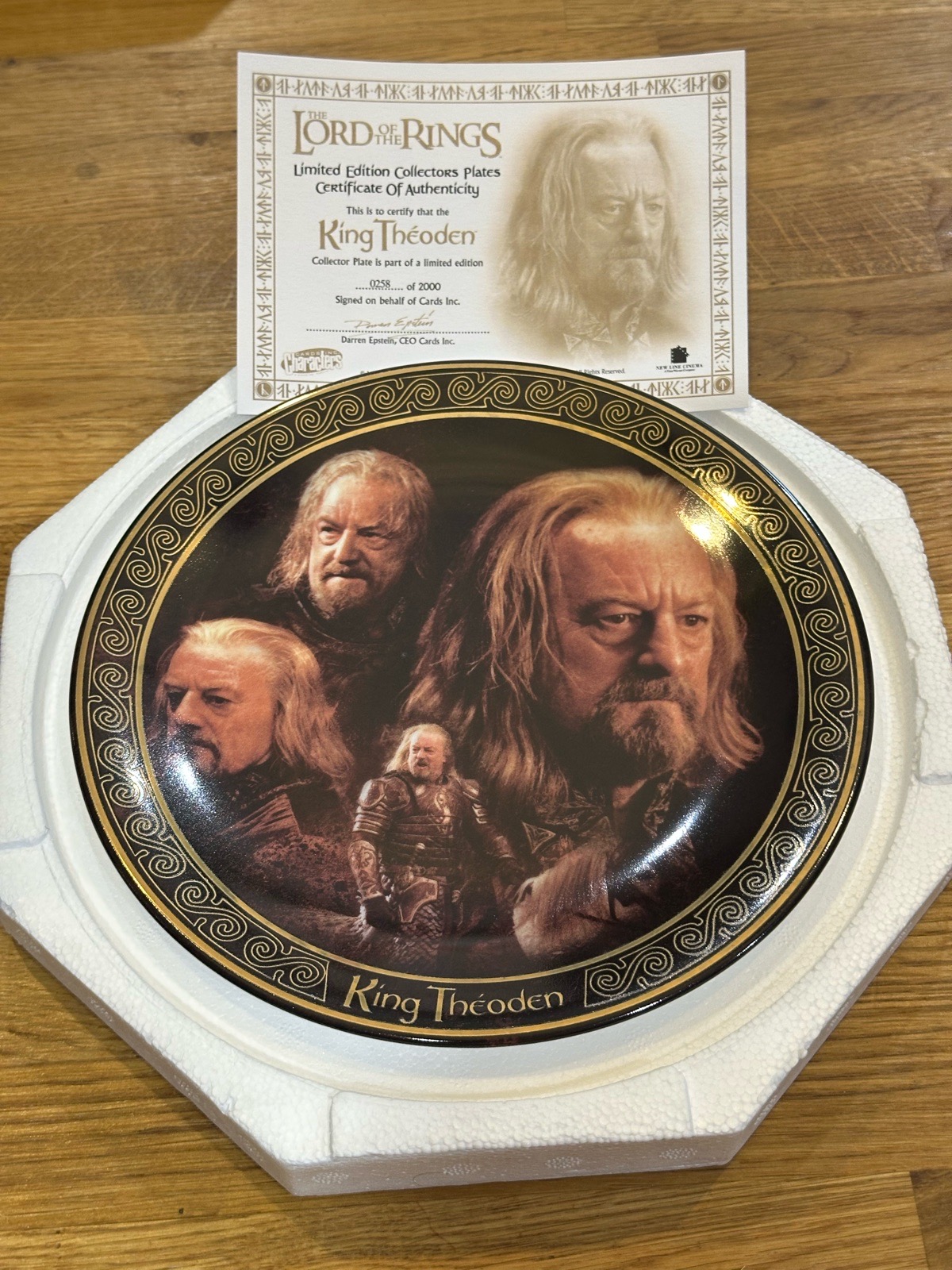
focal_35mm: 48
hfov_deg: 30.3
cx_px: 476
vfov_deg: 39.7
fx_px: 1760
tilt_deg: -57.6
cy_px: 635
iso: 125
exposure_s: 1/50
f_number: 1.78
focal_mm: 6.86
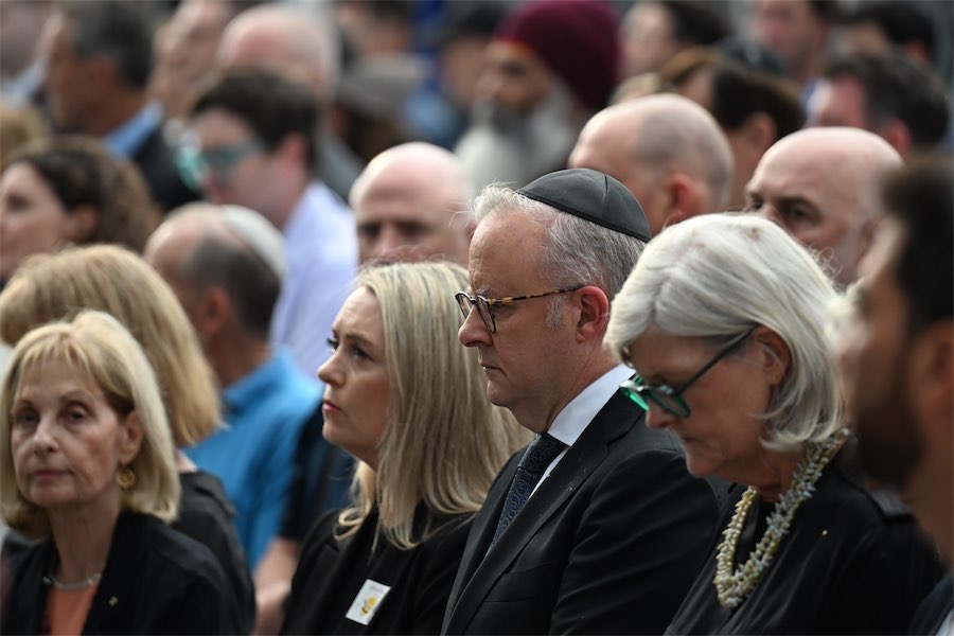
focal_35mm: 195
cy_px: 318
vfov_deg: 7.0
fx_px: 5167
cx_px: 477
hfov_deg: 10.5
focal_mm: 195
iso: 640
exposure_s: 1/512
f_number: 2.8
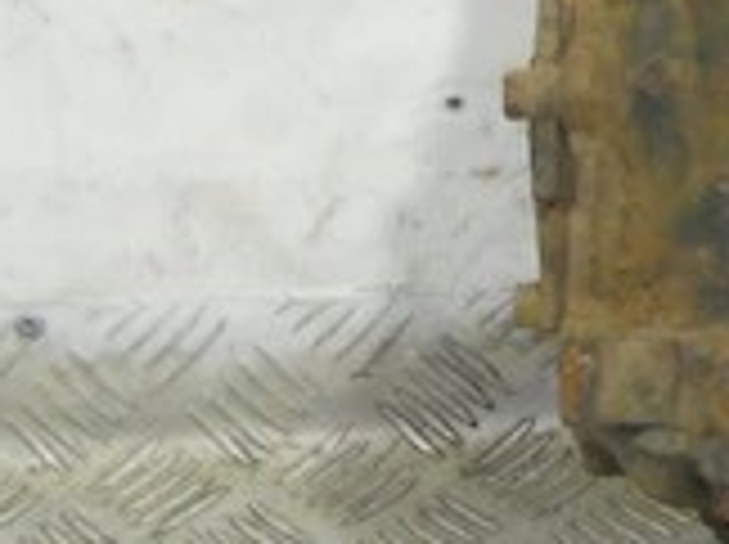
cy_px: -373
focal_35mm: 162
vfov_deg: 8.8
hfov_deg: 11.9
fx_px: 3407
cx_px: 914
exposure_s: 1/30
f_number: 3.1
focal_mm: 6.72
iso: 250
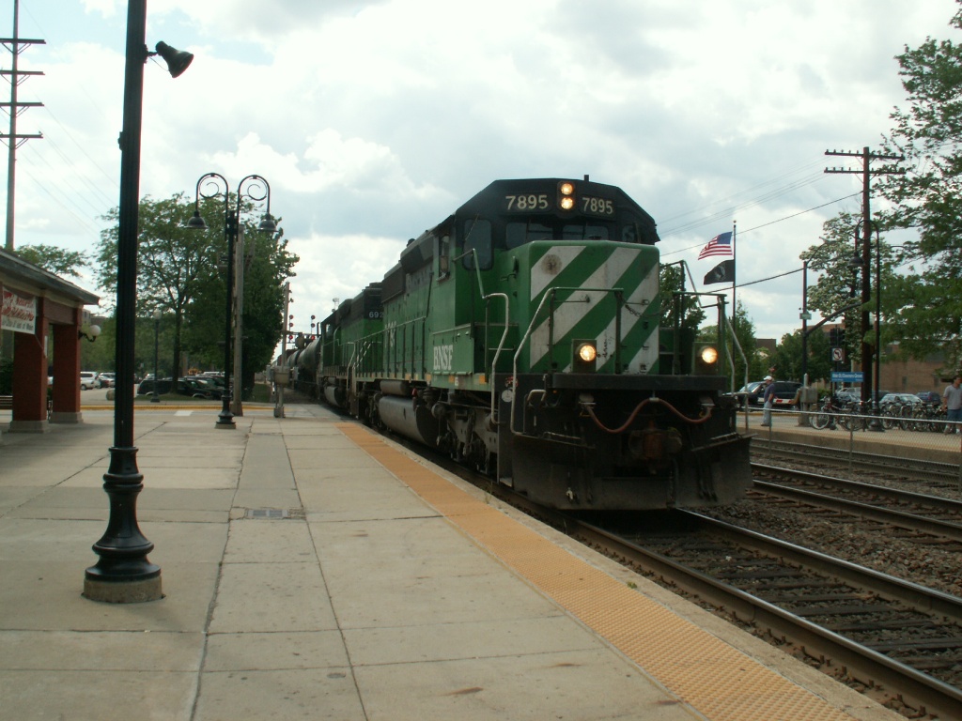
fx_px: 1000
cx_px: 481
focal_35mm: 36
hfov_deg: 51.4
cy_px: 360
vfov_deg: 39.7
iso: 50
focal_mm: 5.91
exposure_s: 1/200
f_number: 6.3
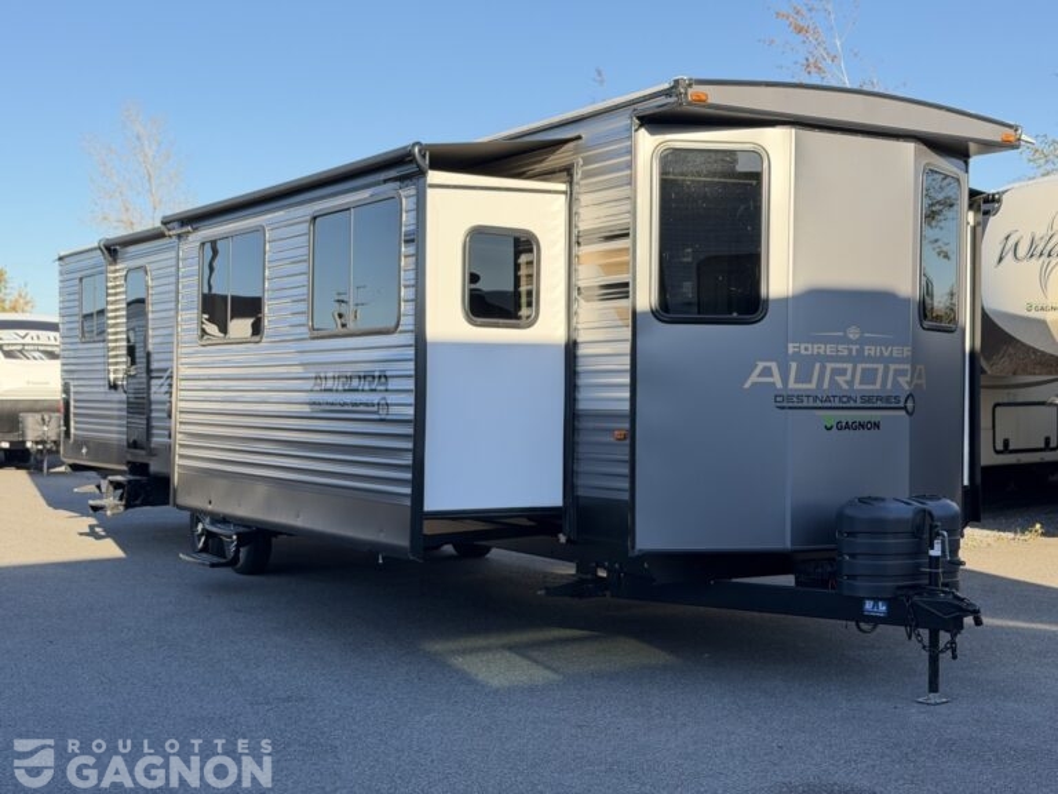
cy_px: 397
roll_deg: +1.0
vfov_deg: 30.3
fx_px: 1467
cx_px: 529
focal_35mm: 48
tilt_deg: -1.0
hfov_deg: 39.7
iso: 80
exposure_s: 1/1149
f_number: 1.78
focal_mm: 6.76
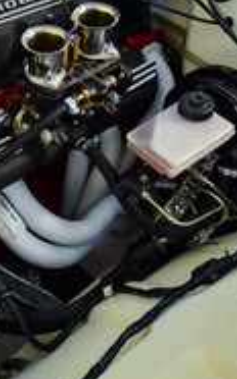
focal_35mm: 53
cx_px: 10
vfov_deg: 37.6
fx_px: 552
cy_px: 129
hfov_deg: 23.4
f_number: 6.3
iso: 800
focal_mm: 13
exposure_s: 1/50
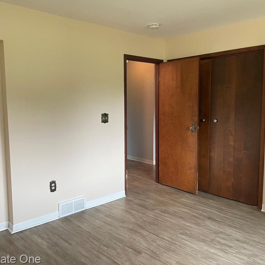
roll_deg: +0.7
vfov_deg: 52.5
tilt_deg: -5.9
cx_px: 134
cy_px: 133
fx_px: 268
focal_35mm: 31
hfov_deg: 52.5
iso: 80
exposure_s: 1/60
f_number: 1.6
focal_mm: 4.2
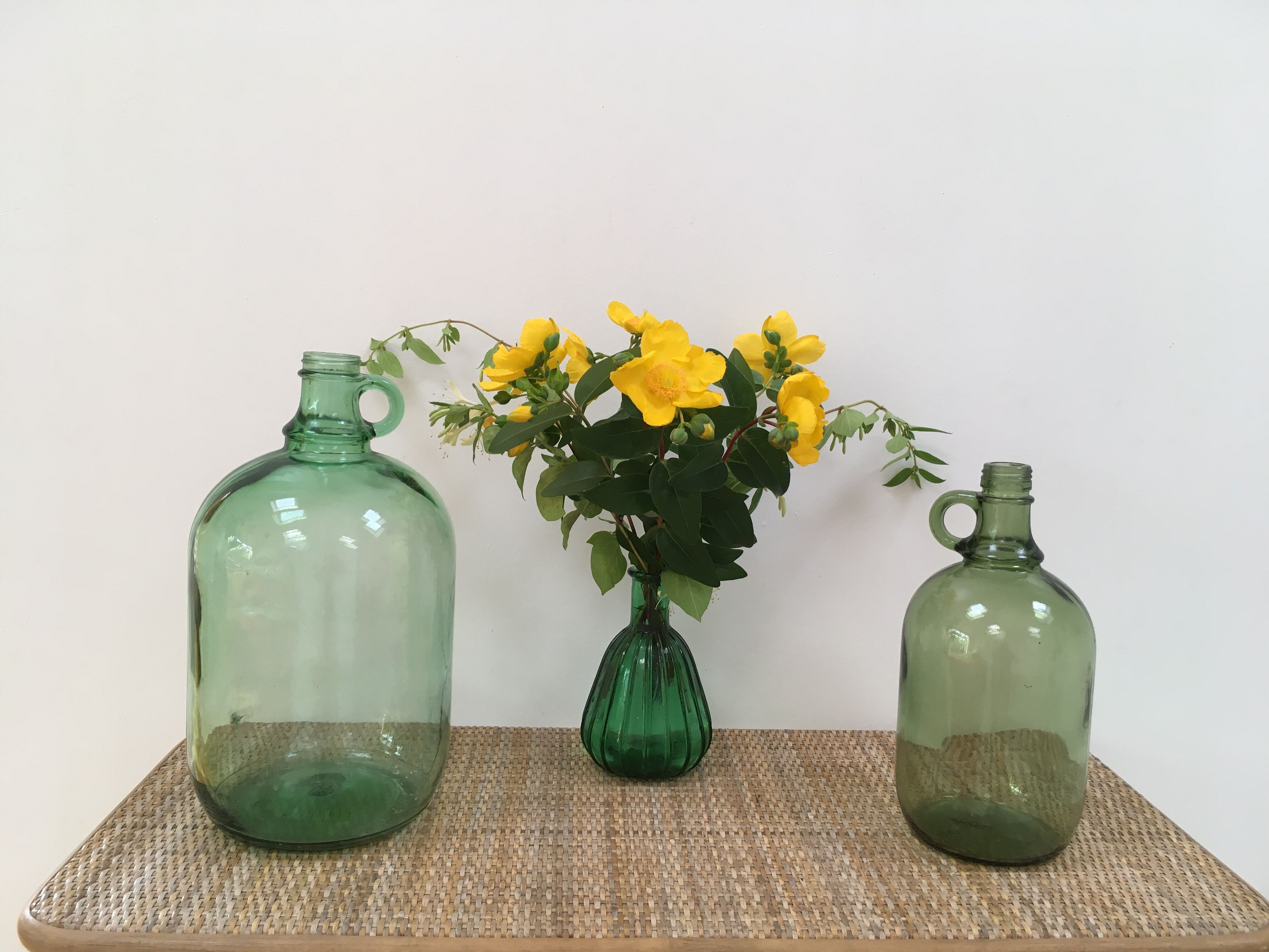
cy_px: 476
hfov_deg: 61.7
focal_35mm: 29
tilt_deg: -9.0
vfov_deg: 48.2
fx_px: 1063
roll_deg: -1.9
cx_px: 634
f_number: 2.2
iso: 25
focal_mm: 4.15
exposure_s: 1/33
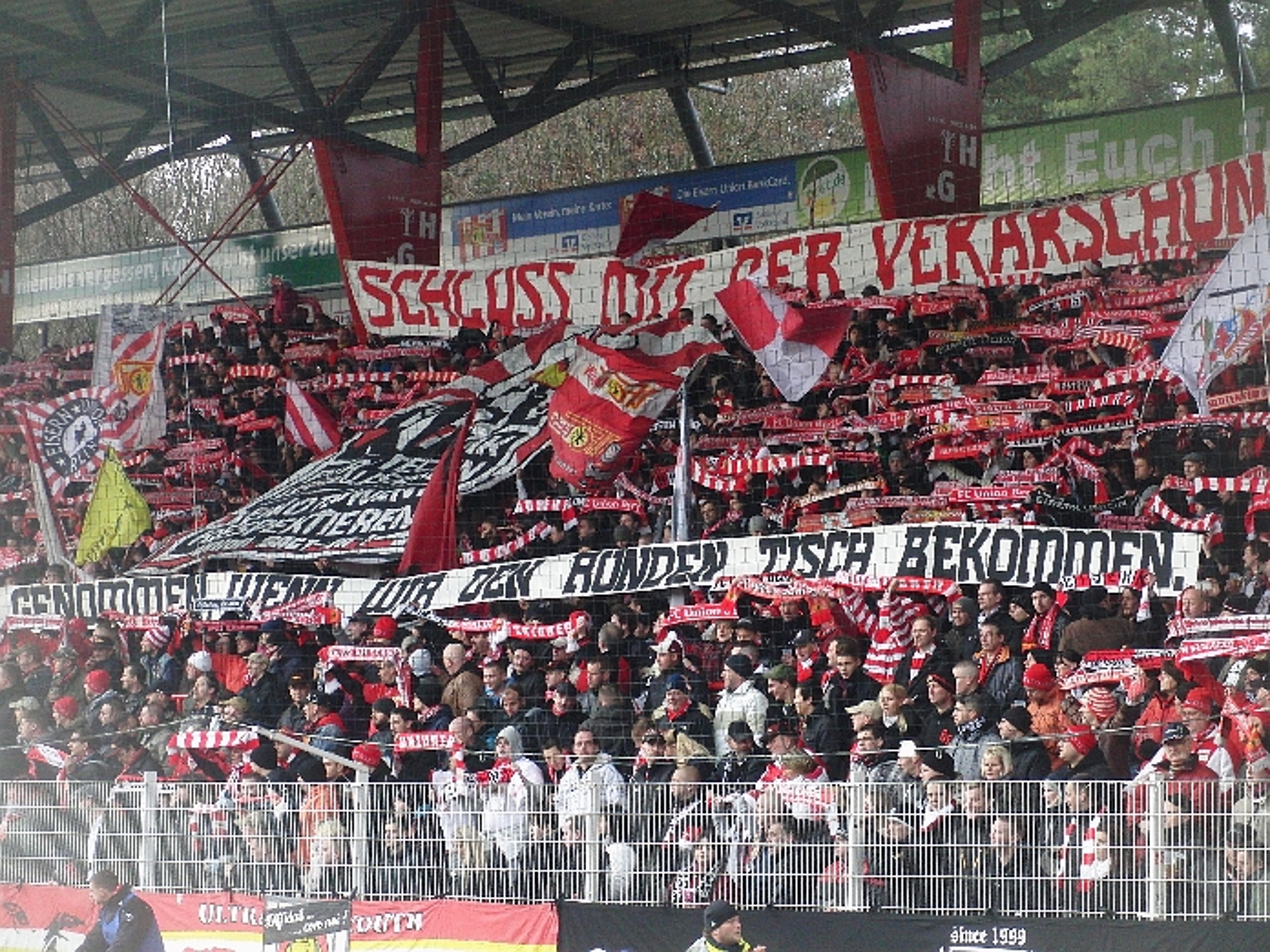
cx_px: 635
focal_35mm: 114
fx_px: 4182
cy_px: 476
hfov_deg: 17.3
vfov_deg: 13.0
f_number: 4.2
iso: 400
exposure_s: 1/160
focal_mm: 19.8
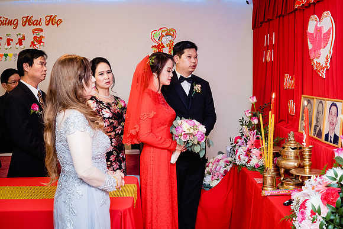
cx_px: 172
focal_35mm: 41
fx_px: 391
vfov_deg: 32.5
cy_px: 91
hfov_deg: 47.3
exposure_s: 1/160
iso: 1600
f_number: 4
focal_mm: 34
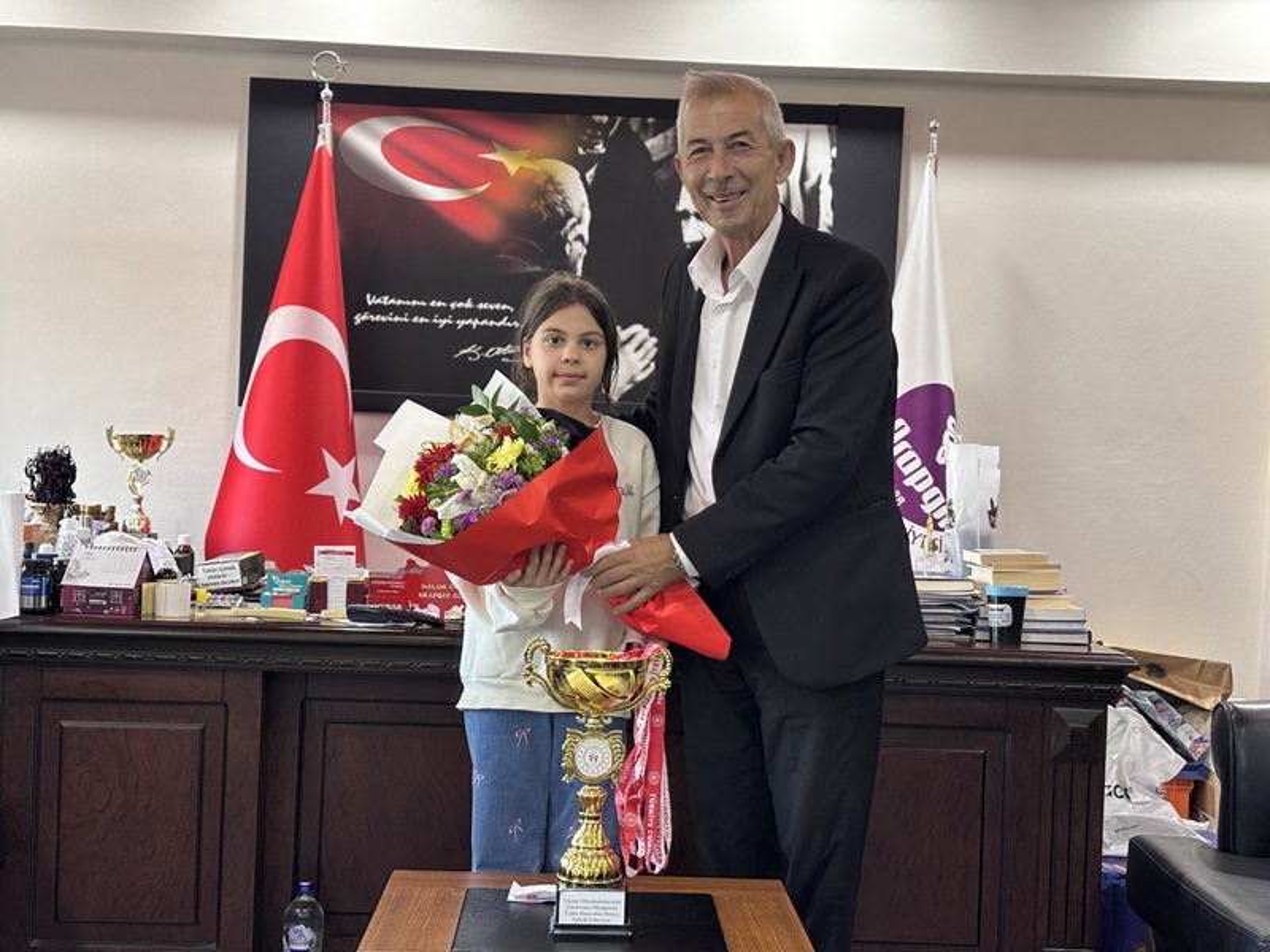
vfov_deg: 28.0
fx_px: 1908
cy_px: 476
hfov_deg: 36.8
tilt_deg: -0.9
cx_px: 635
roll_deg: -2.4
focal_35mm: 52
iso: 160
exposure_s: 1/33
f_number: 1.6
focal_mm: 5.96
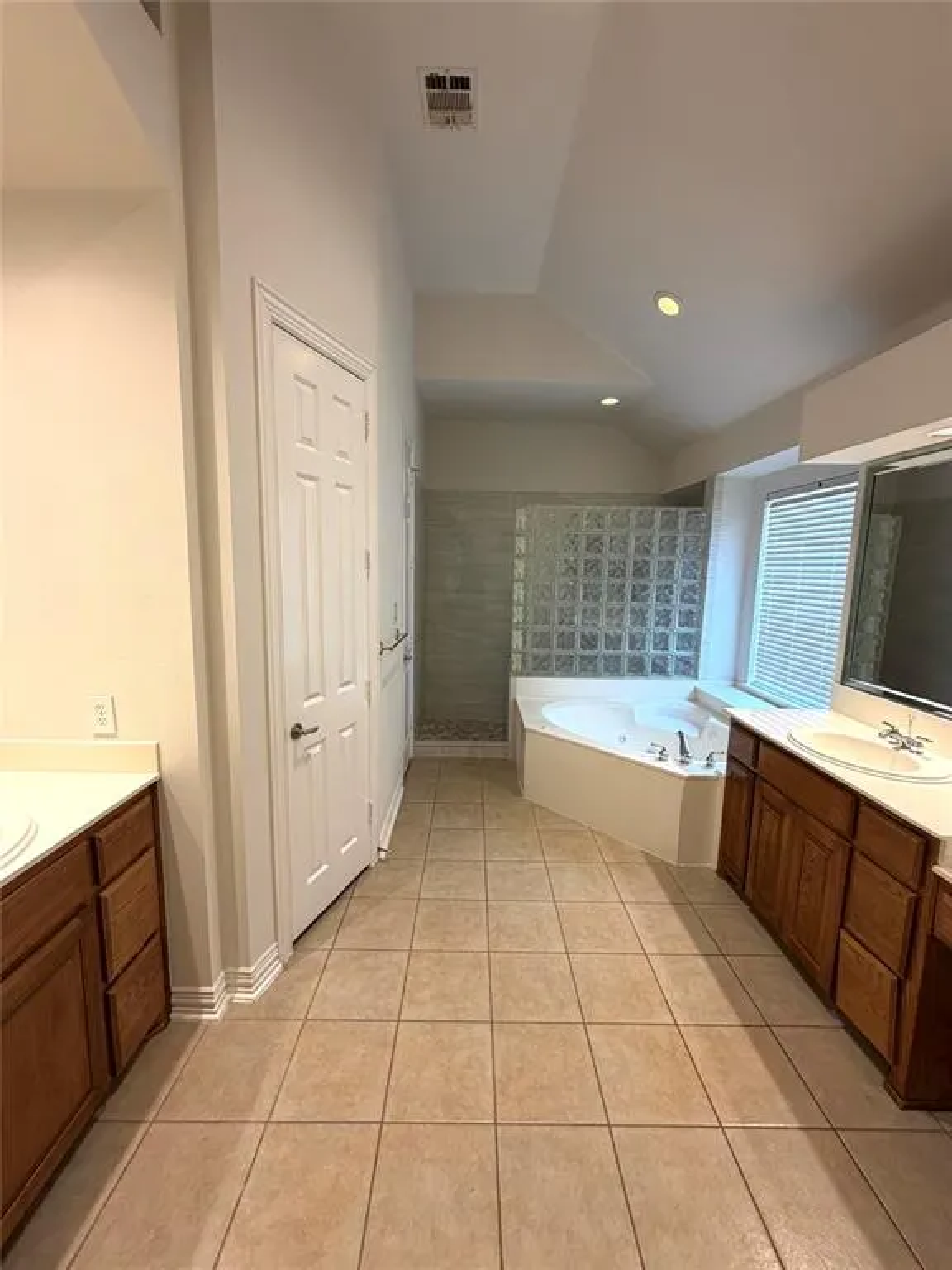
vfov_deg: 102.1
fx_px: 513
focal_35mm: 14
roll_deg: -1.5
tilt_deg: -10.0
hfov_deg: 85.7
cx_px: 476
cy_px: 635
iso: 200
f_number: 2.2
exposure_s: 1/120
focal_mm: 2.22
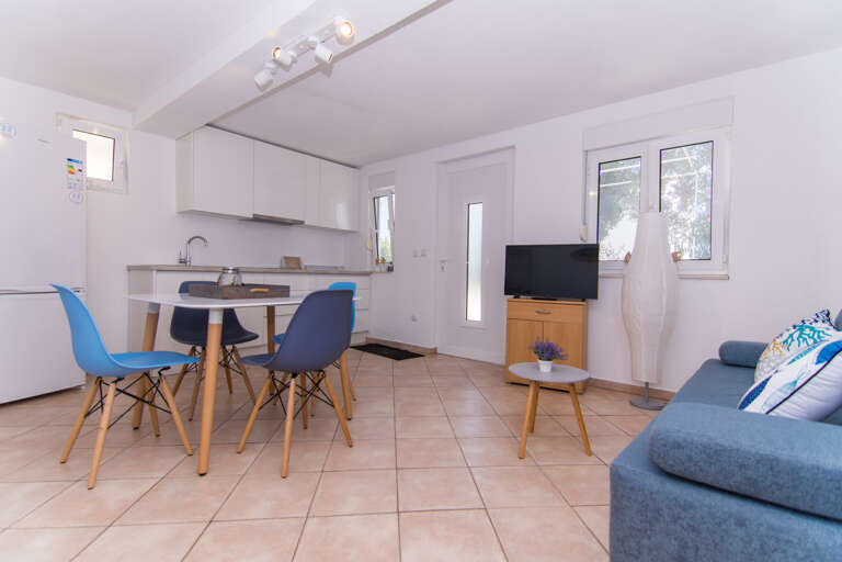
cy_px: 281
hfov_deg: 95.0
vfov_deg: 72.1
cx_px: 421
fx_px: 386
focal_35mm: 16
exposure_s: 1/160
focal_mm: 11
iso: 100
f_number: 3.5
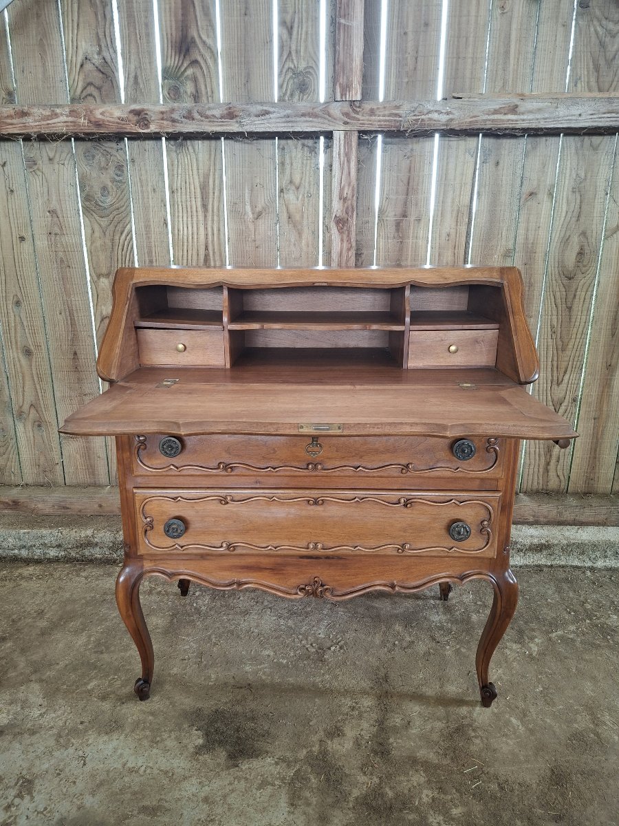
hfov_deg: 58.9
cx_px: 310
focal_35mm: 23
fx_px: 548
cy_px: 413
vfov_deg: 73.9
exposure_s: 1/50
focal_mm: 5.54
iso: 200
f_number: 1.8
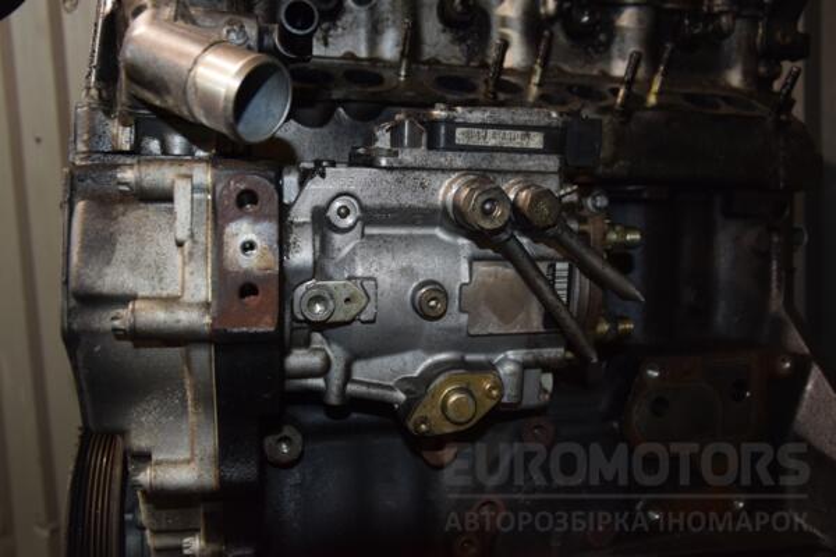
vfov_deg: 40.0
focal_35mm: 33
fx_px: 766
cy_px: 278
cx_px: 418
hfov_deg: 57.2
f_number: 5
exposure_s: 1/60
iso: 800
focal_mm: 22
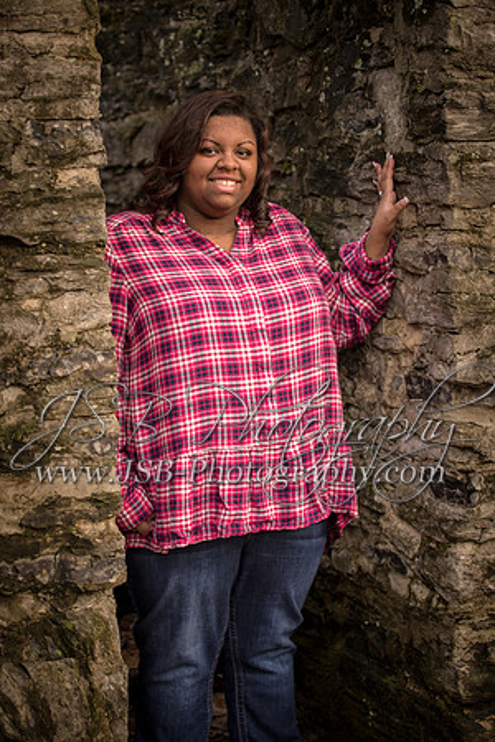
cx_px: 248
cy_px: 371
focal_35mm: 70
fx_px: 1444
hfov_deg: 19.5
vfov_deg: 28.8
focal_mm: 70
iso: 200
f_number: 2.8
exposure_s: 1/125
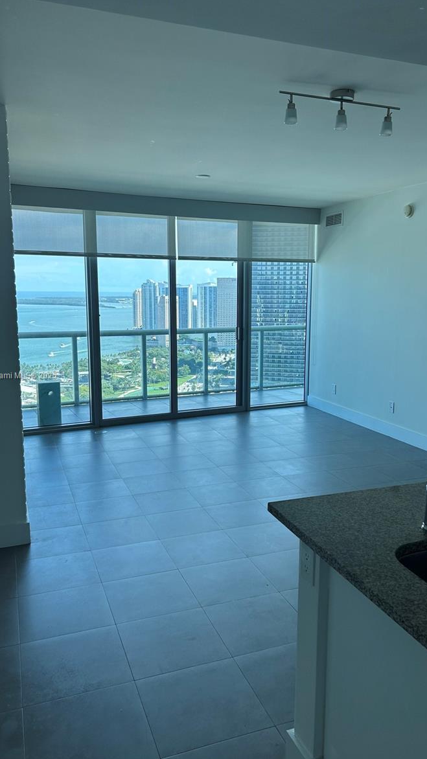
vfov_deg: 66.1
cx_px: 229
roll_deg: -0.3
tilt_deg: -8.5
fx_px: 584
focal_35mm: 29
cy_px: 376
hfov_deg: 40.1
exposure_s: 1/421
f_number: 1.5
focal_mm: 5.7
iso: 50
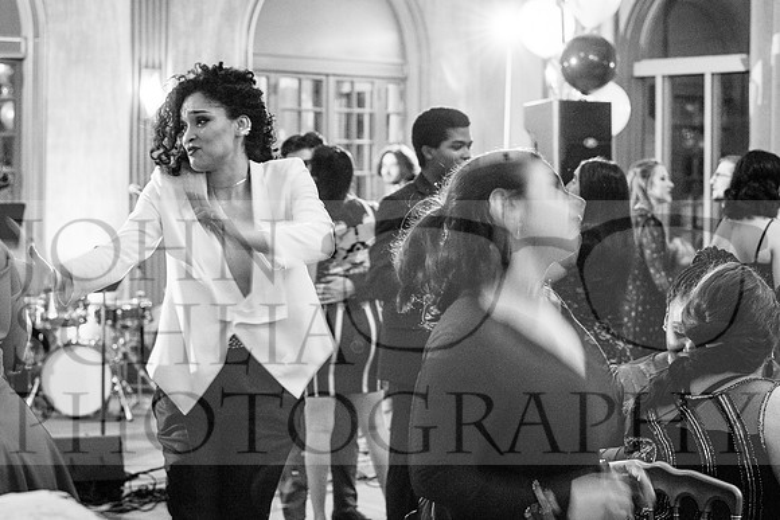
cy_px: 260
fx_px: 1517
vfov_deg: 19.5
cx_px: 390
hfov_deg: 28.8
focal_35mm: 70
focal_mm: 70
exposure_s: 1/30
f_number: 5
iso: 10000
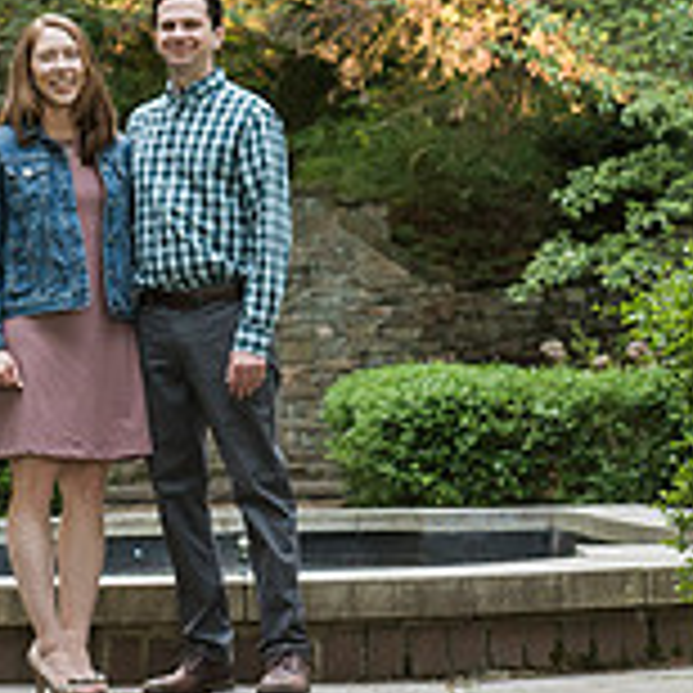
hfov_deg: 9.6
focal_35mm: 182
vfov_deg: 9.5
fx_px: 4122
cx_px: 75
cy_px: -47
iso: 1000
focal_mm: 55
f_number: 4
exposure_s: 1/80
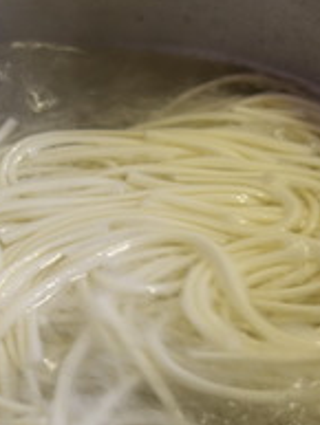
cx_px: 77
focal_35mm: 61
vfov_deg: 31.6
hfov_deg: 23.8
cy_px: 248
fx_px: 751
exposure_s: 1/30
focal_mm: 10.4
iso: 160
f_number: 2
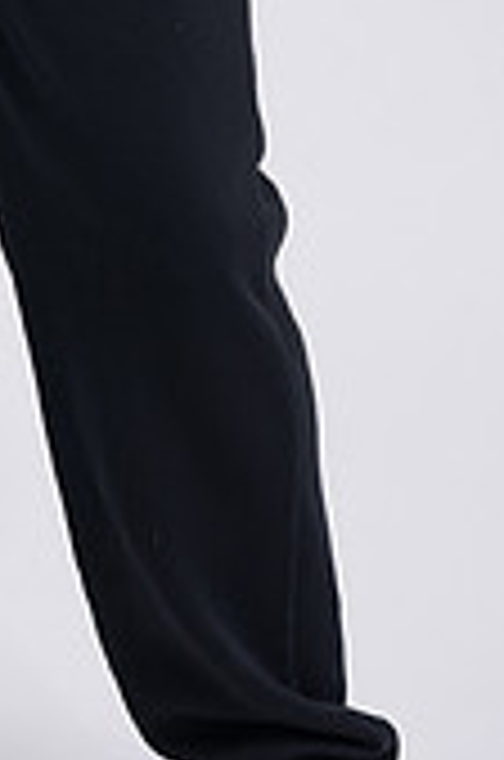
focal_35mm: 227
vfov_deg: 9.1
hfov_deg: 6.0
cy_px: 130
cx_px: -50
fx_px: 4786
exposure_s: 1/125
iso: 125
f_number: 4
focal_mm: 85
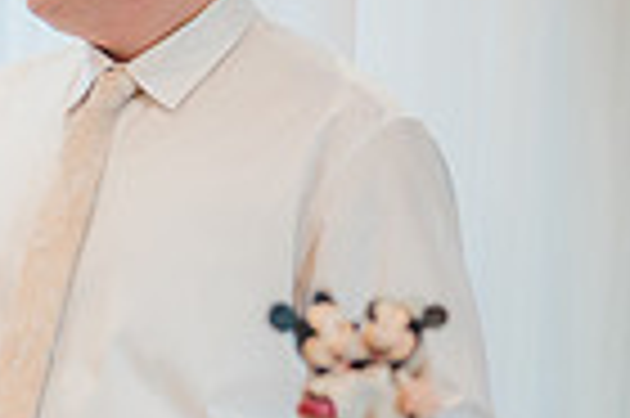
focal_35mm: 207
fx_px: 3618
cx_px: -72
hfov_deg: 9.8
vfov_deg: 6.6
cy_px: 366
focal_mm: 50
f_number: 1.4
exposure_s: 1/500
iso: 1250
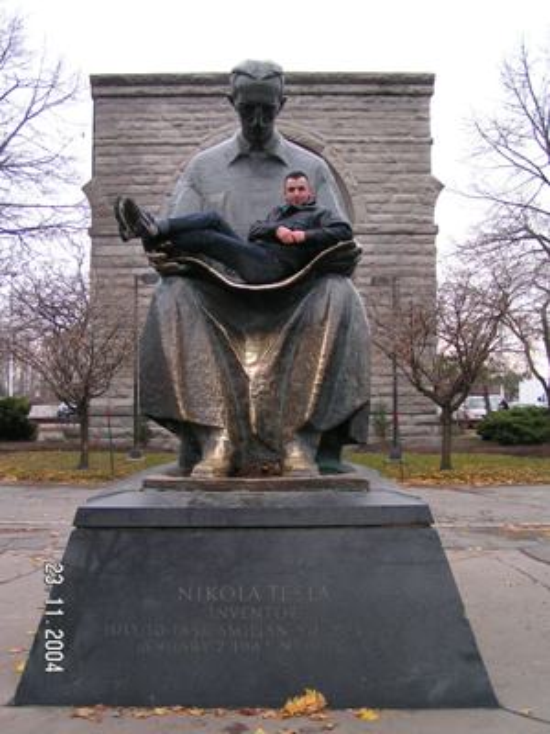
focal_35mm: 38
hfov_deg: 37.7
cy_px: 367
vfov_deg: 49.0
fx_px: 805
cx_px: 275
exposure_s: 1/50
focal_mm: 5.8
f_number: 2.8
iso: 50
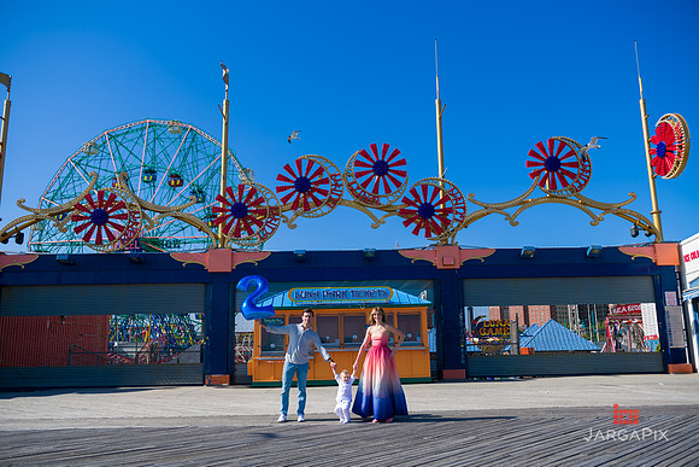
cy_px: 234
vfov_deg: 42.3
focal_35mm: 31
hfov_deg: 60.3
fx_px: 602
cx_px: 350
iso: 200
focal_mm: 31
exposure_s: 1/1600
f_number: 5
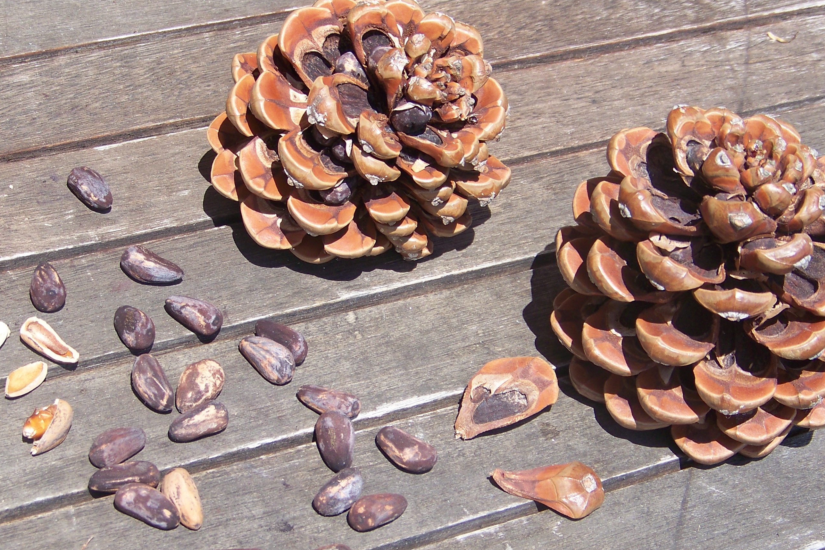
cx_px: 429
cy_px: 328
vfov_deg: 12.7
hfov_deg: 18.9
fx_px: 2475
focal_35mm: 108
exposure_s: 1/640
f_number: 3.2
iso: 64
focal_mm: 14.6
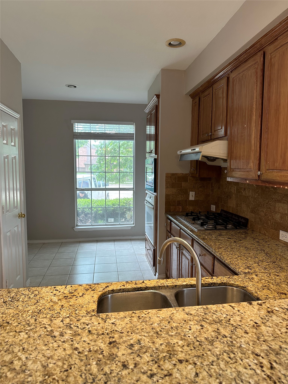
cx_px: 144
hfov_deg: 56.8
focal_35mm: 24
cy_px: 192
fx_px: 266
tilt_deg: -6.7
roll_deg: -0.5
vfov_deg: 71.6
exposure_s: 1/120
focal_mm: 6.86
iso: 200
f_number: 1.78
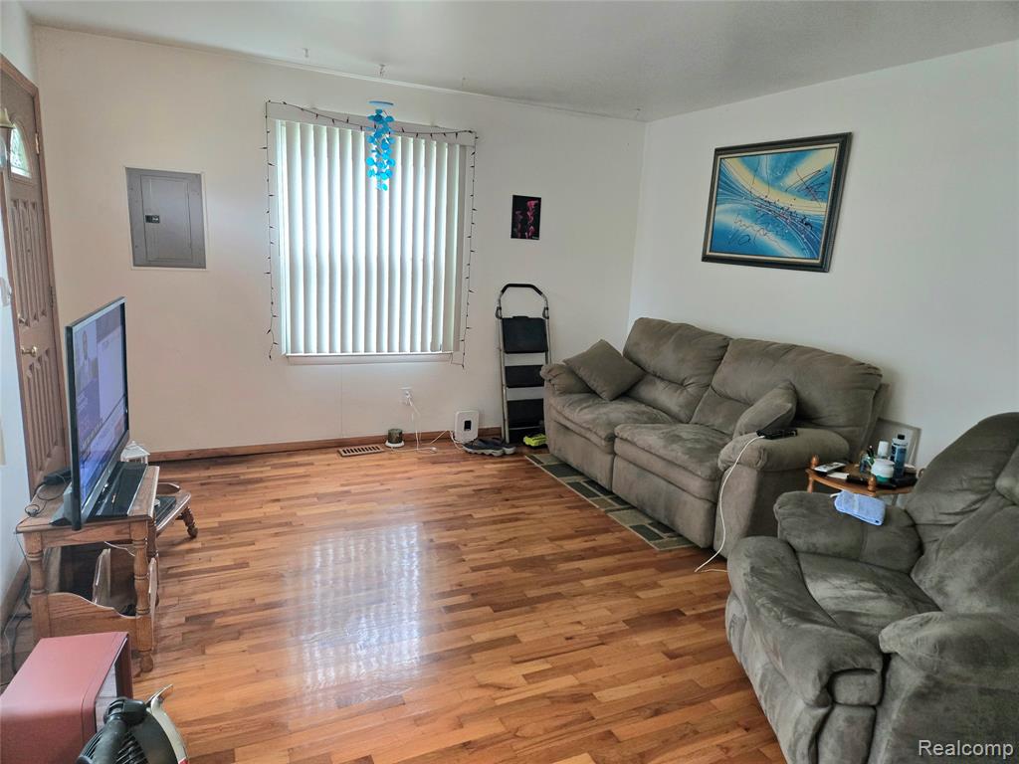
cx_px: 510
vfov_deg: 58.9
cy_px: 382
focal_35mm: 23
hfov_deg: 73.9
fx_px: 677
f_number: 1.8
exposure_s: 1/120
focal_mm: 5.4
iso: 500
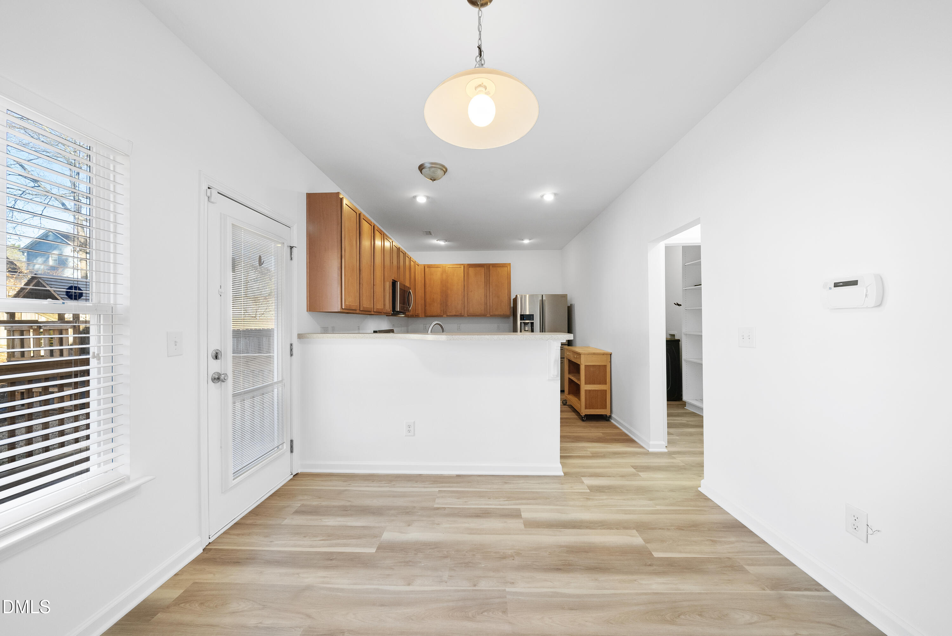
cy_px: 318
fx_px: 317
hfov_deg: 112.6
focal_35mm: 12
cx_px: 476
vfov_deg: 90.1
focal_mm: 12
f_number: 7.1
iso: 800
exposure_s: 1/13
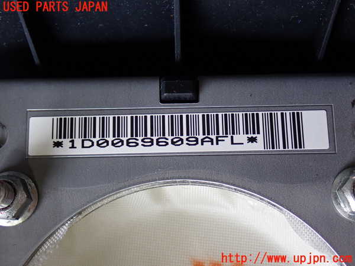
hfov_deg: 35.5
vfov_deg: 27.0
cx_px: 178
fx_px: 554
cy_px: 133
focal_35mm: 54
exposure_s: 1/50
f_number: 3.3
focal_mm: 9.65
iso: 250
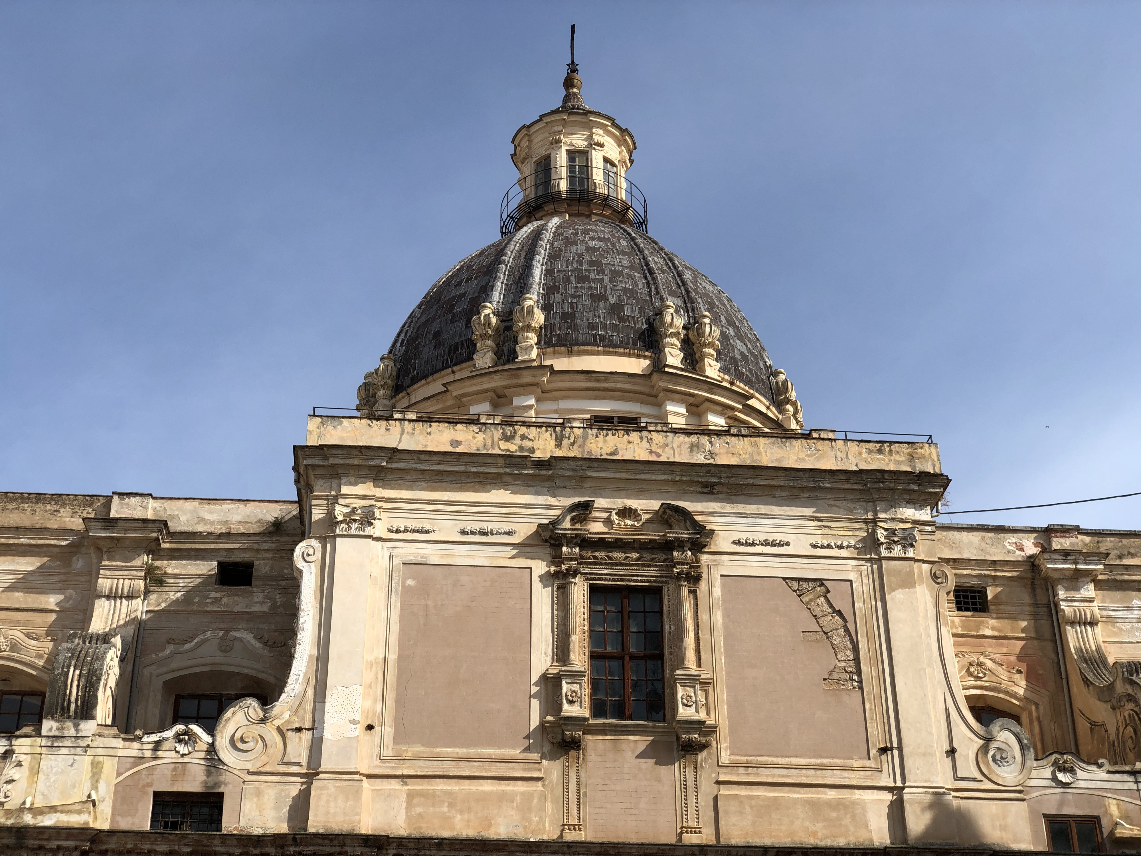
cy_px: 428
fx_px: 1714
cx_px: 570
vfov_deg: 28.0
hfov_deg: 36.8
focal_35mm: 52
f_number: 2.4
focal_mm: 6
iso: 16
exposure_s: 1/1297
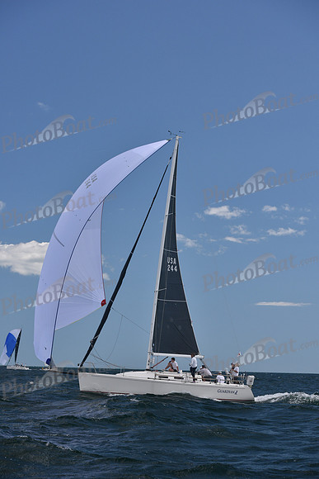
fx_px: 930
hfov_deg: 19.5
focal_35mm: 70
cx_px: 160
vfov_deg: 28.8
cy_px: 240
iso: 320
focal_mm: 70
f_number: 6.3
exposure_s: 1/800
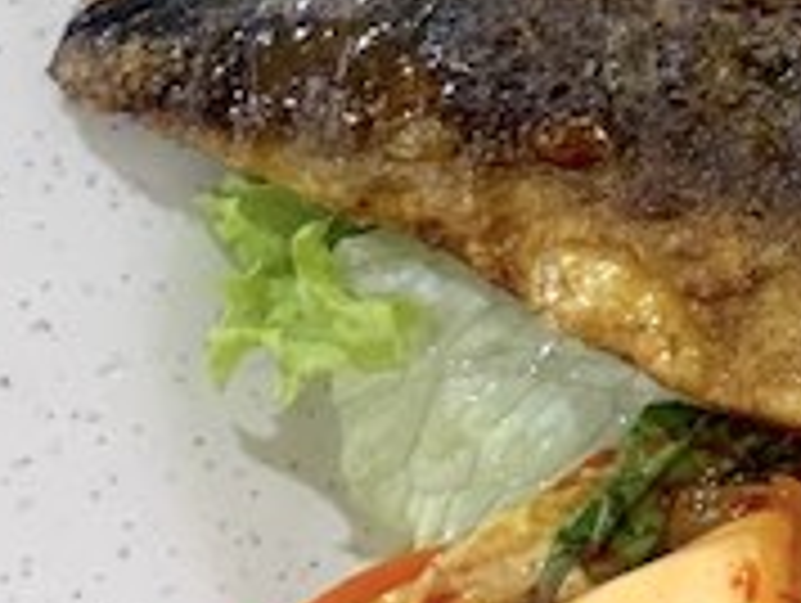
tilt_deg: -59.1
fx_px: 3244
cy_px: -86
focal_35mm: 140
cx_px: 1881
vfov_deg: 10.5
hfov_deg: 11.7
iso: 100
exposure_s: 1/50
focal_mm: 4.25
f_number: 1.8
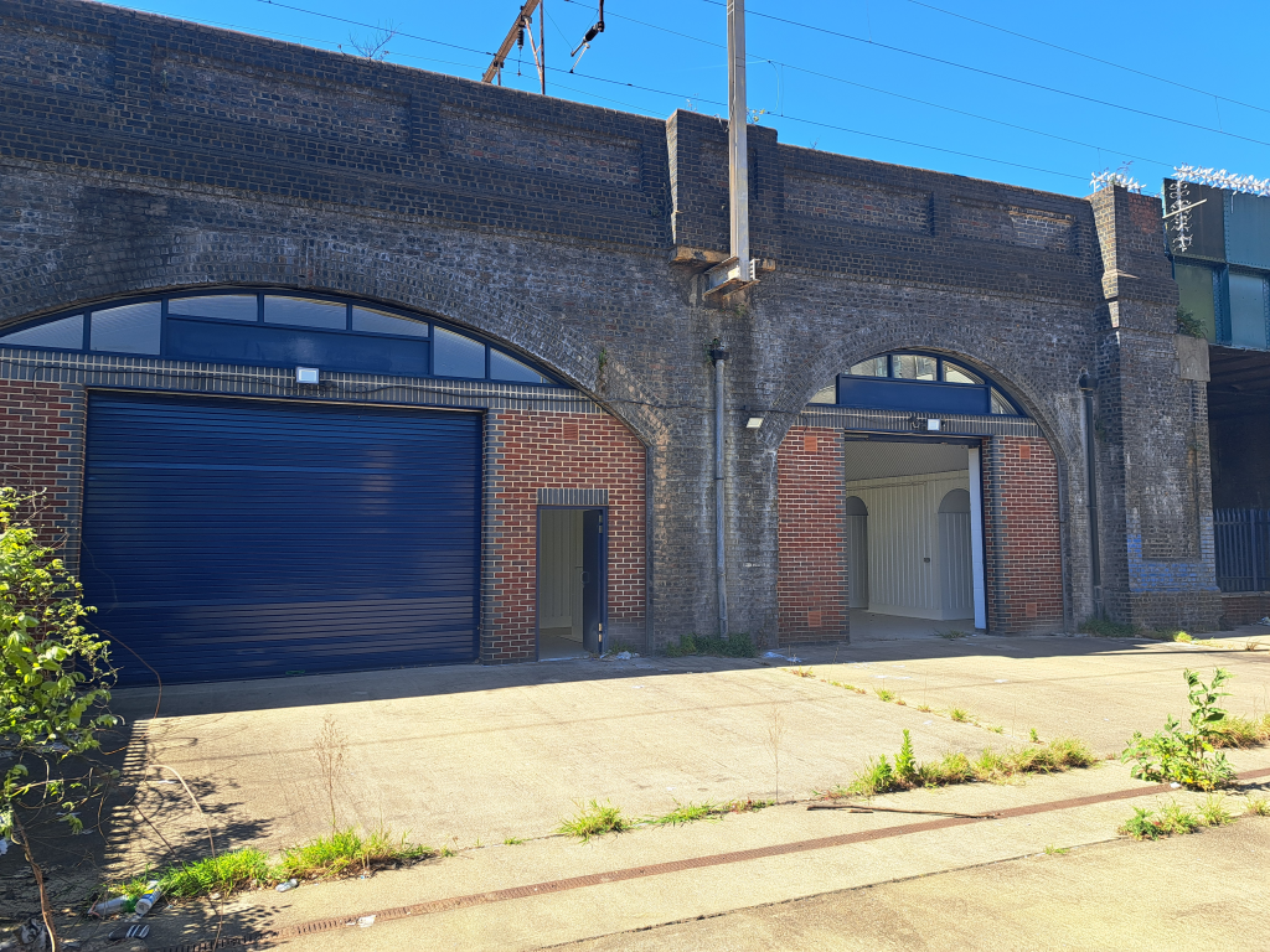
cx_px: 635
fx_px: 881
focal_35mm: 24
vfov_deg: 56.8
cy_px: 476
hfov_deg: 71.6
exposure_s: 1/462
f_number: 1.8
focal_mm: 5.23
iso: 50
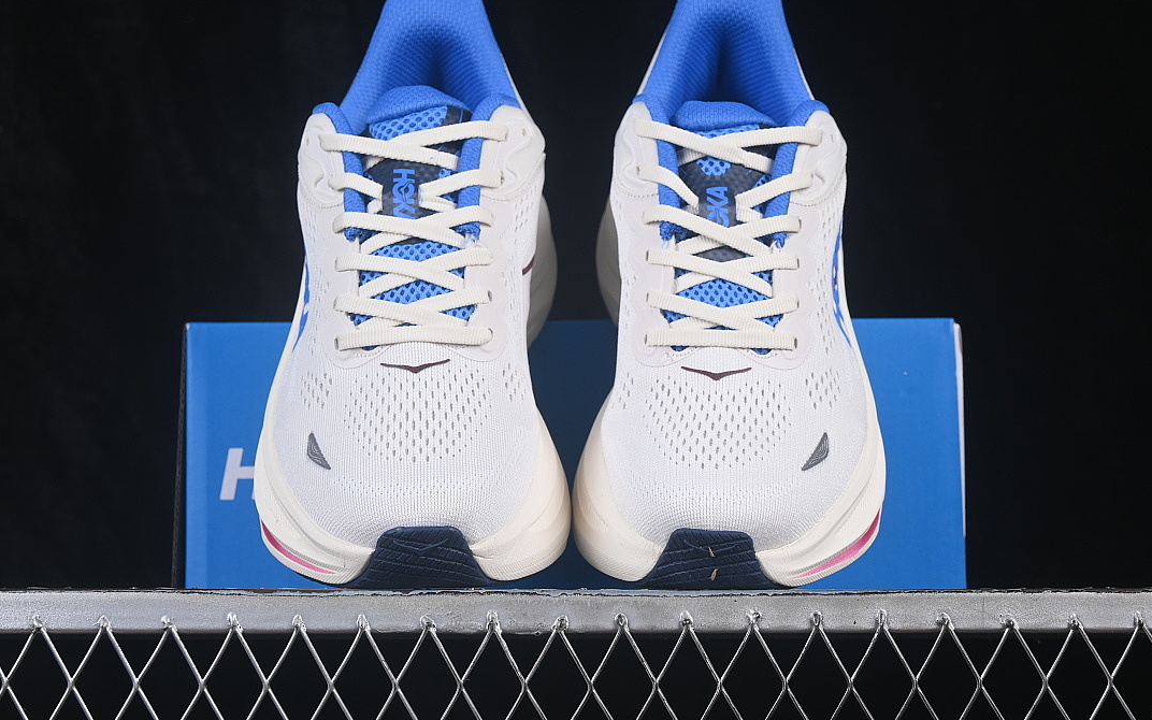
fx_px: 2417
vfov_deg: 16.9
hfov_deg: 26.8
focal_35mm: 77
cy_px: 350
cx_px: 579
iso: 160
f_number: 8
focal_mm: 50
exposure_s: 1/80
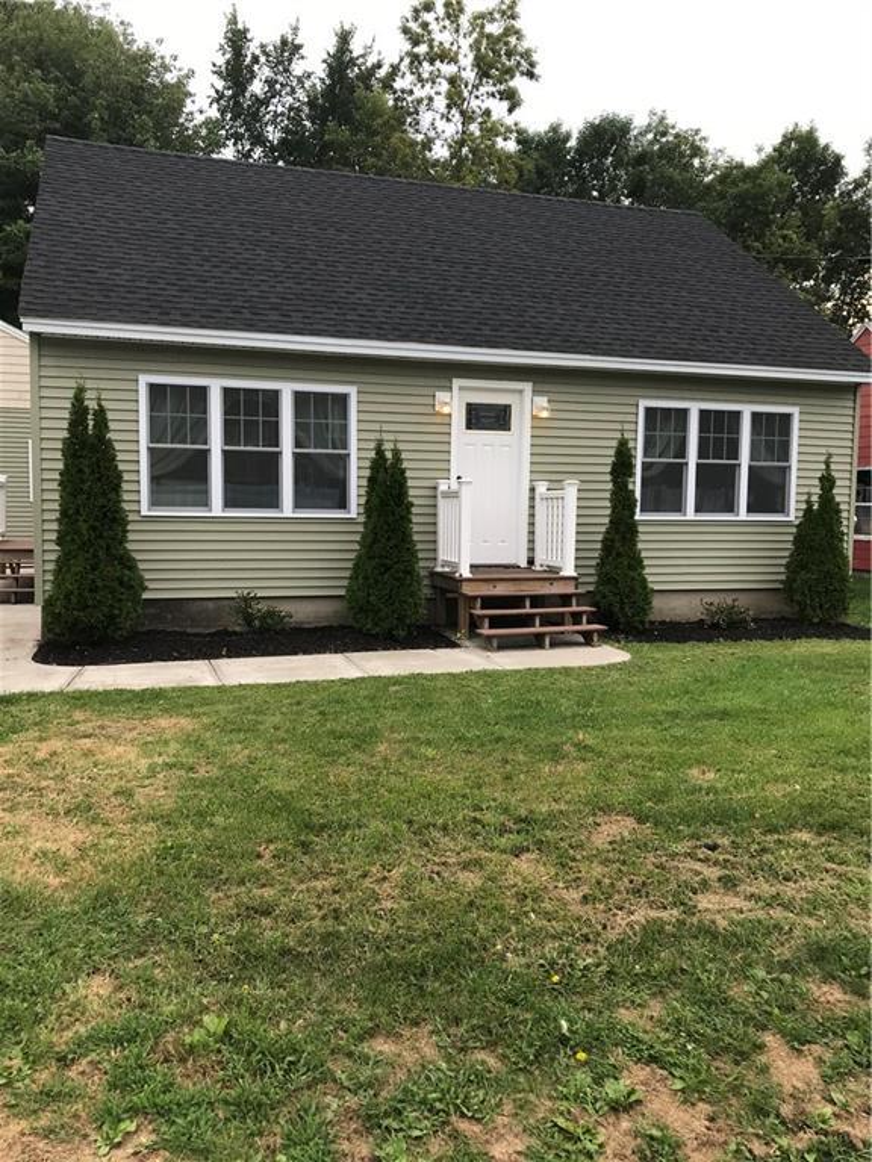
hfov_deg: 49.7
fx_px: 940
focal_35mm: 28
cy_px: 581
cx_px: 436
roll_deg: -1.0
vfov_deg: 63.4
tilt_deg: -4.7
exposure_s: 1/361
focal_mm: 3.99
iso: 20
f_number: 1.8
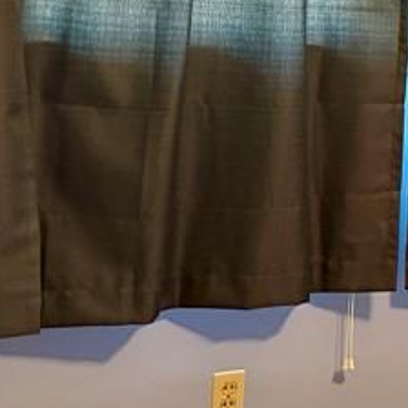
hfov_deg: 14.1
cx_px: 885
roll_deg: -4.0
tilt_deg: -4.6
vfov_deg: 17.8
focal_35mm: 97
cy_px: 75
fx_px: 1293
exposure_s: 1/60
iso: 640
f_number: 1.78
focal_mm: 6.76
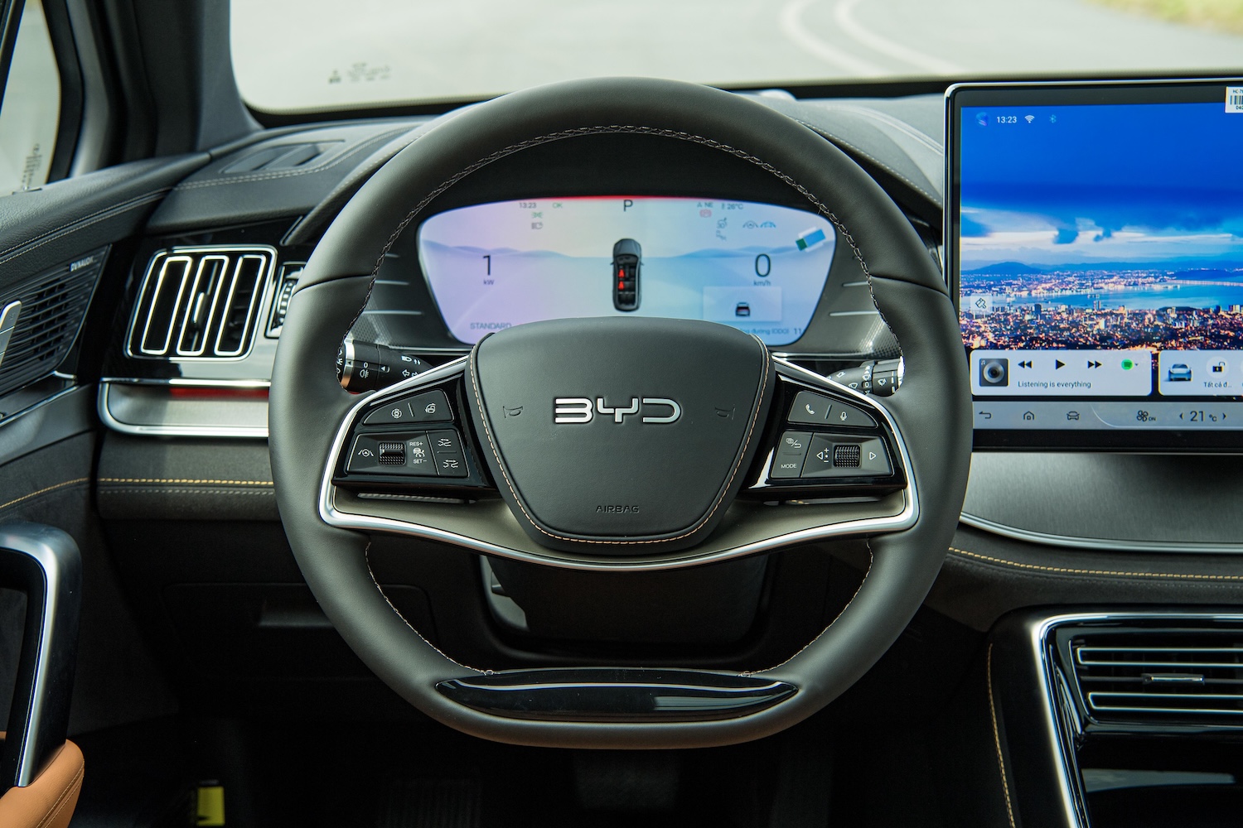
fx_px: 1795
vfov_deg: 26.0
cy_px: 414
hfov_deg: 38.2
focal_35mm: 52
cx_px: 622
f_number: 7.1
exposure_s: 1/80
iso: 400
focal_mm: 52
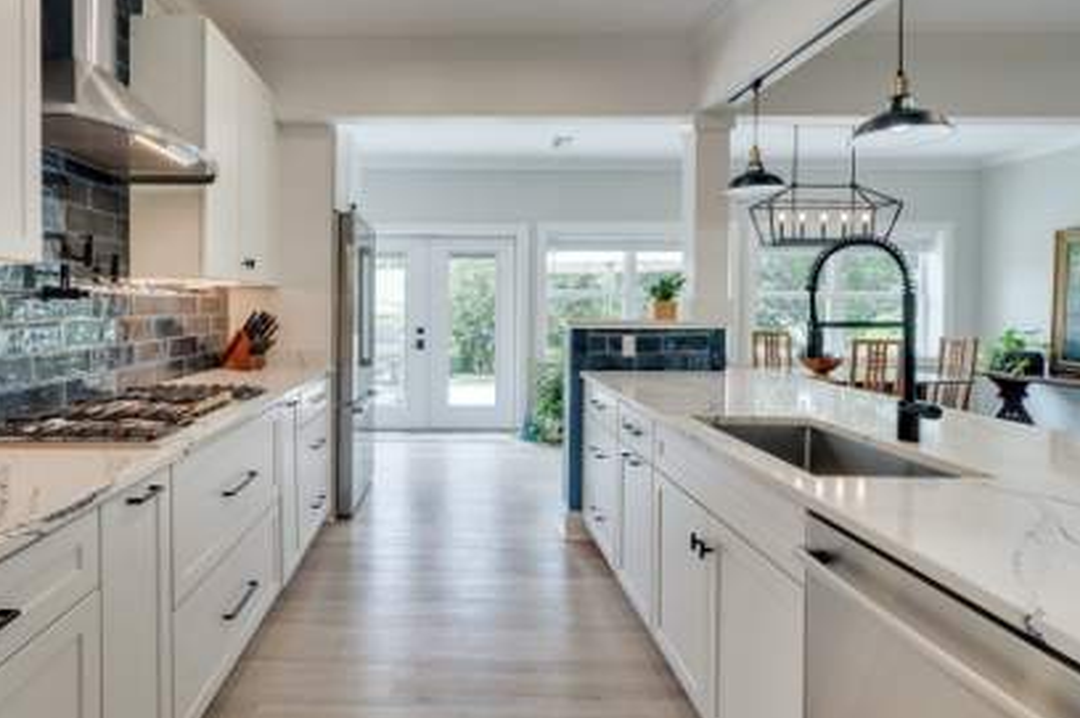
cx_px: 453
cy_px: 314
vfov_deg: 61.6
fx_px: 599
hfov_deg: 83.4
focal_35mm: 20
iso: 100
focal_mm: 17
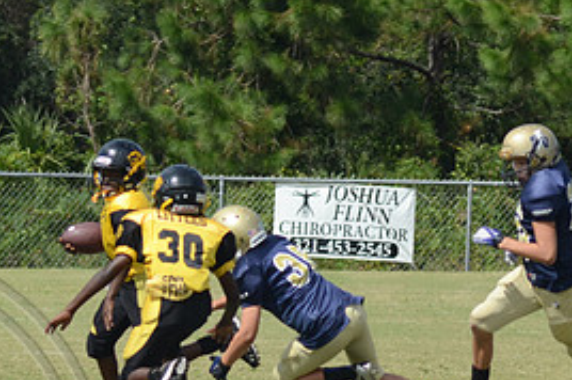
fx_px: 10299
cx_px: 269
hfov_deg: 3.2
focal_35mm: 649
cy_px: 256
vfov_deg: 2.1
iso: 400
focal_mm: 200
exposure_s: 1/1000
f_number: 9
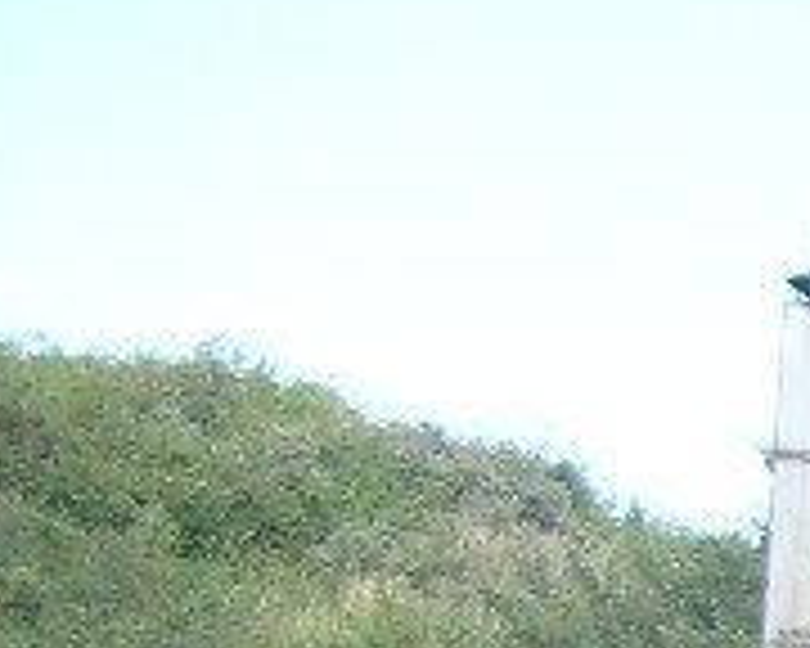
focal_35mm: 194
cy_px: 1552
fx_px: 4651
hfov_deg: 8.6
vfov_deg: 7.5
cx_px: 2272
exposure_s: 1/350
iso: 80
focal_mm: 5.8
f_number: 2.8
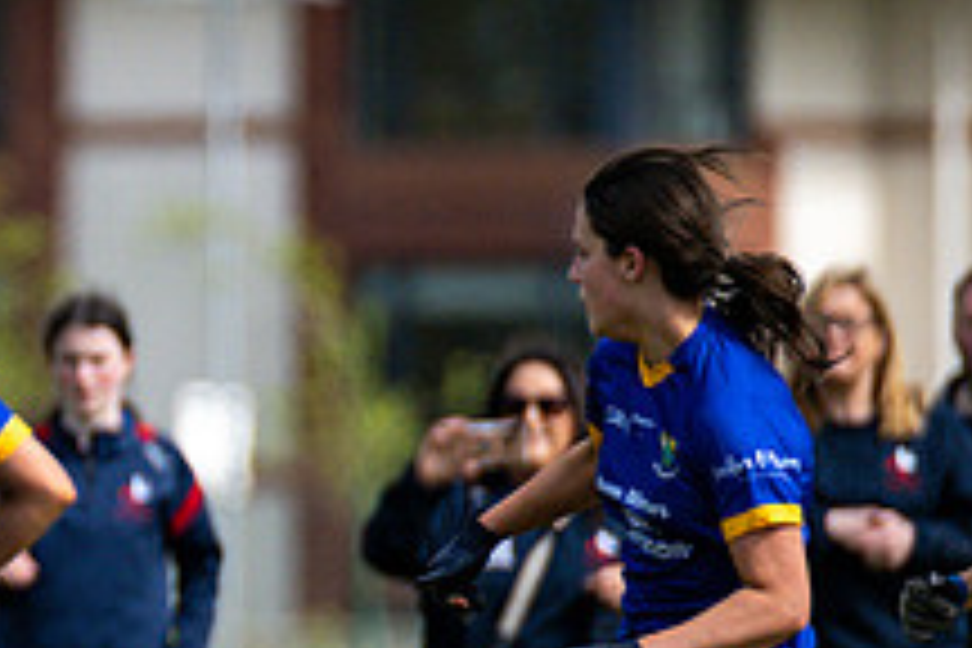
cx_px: -767
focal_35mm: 1412
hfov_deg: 1.5
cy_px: 715
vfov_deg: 1.0
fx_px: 38121
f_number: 2.8
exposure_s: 1/6400
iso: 220
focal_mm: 300
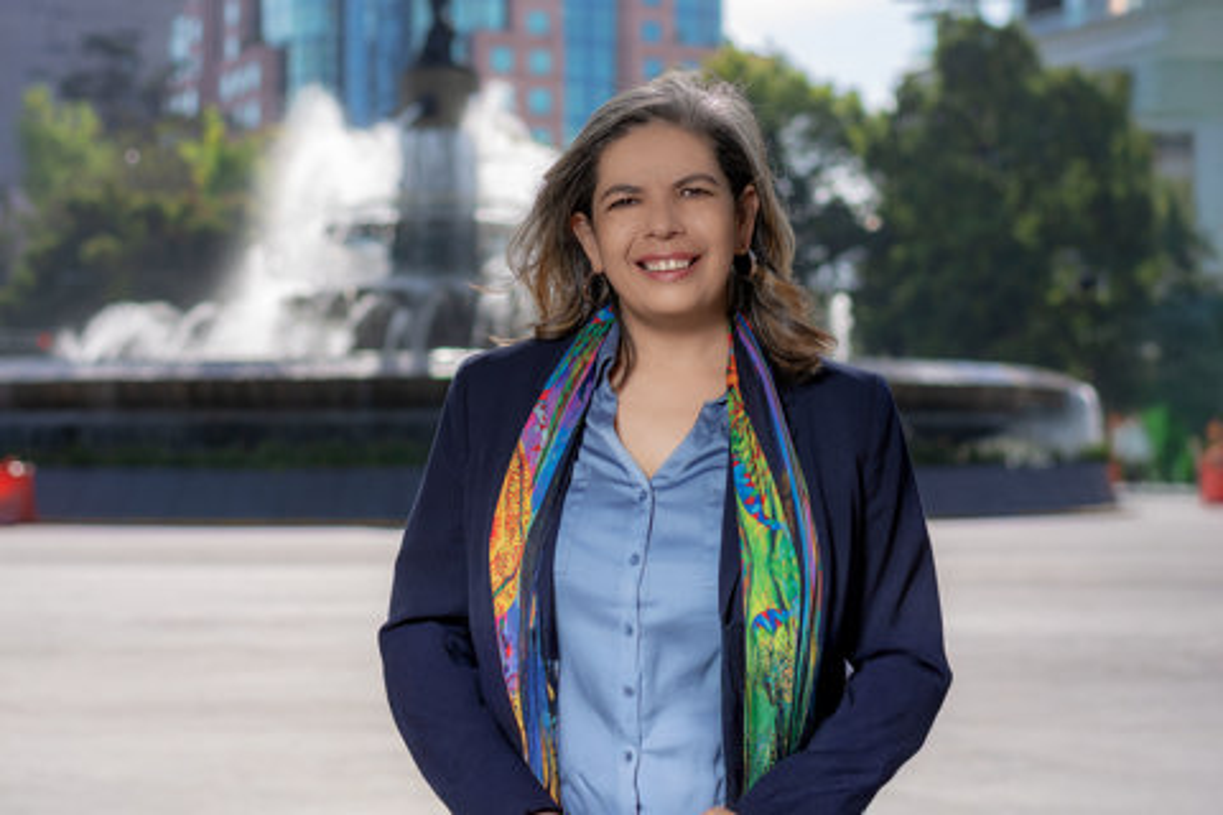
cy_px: 408
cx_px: 612
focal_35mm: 50
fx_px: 1698
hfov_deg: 39.6
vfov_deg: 27.0
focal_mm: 50
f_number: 1.4
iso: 100
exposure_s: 1/180
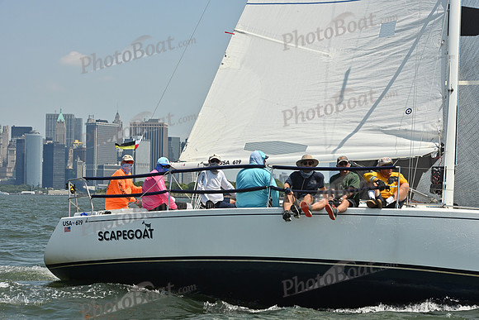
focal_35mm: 100
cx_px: 240
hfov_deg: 20.4
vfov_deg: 13.7
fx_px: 1331
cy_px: 160
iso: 320
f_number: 10
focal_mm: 100
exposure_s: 1/1250
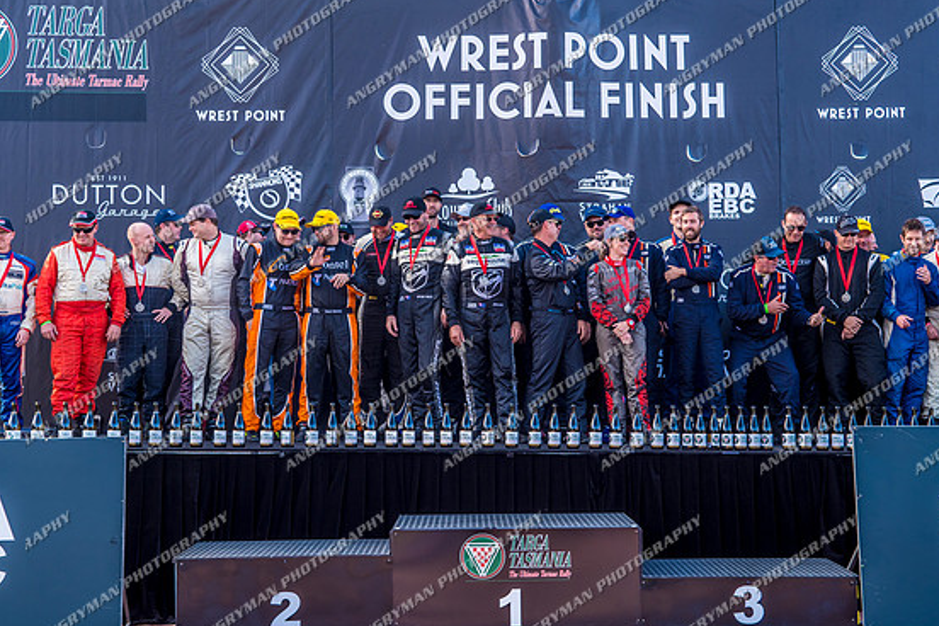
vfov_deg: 22.3
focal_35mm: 61
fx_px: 1591
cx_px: 492
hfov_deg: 32.9
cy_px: 321
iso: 200
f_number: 5.6
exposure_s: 1/100
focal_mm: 38
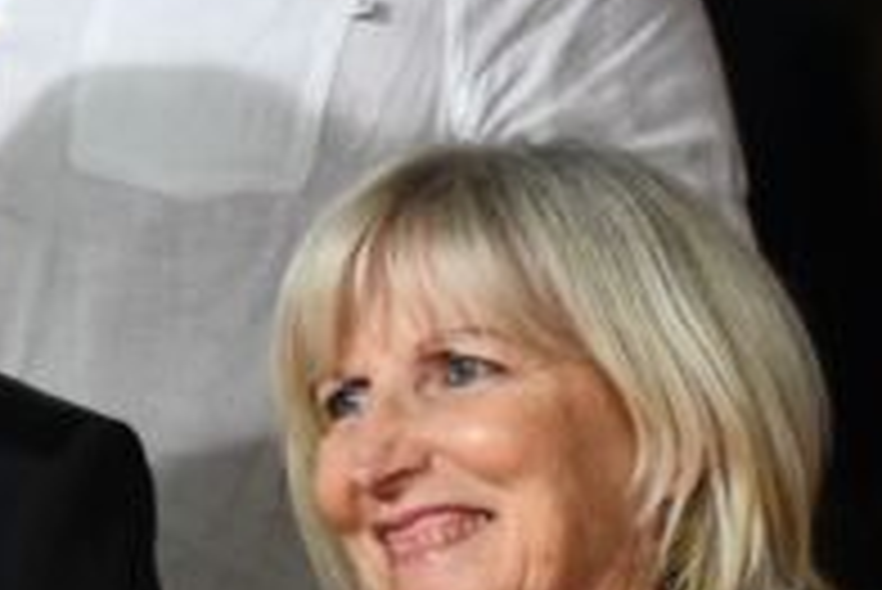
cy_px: 432
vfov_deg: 2.0
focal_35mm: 673
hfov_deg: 3.0
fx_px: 16500
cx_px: -1386
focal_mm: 110
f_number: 2.8
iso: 2000
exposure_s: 1/1250
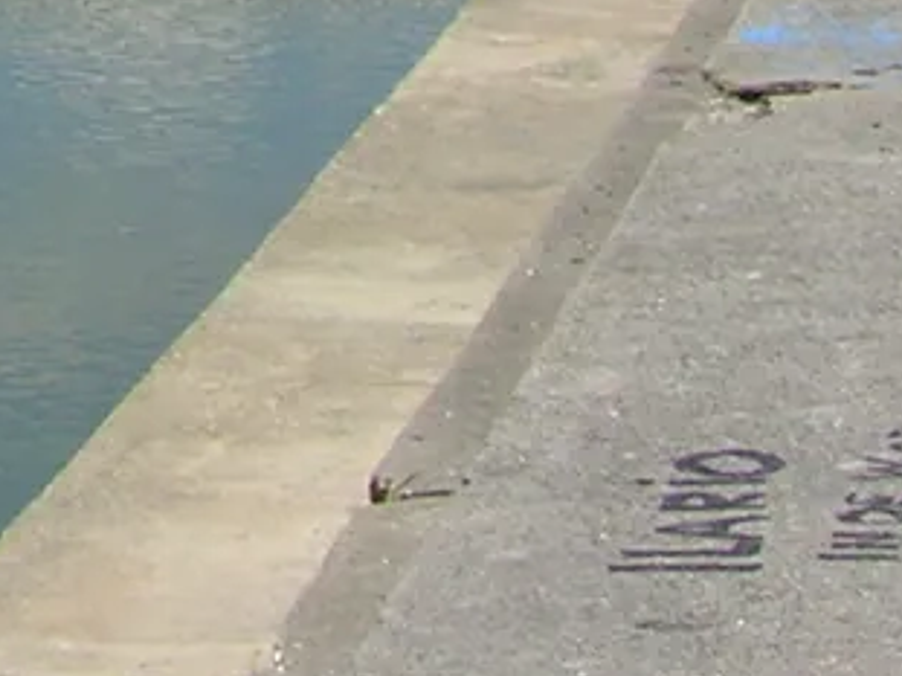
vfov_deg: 6.5
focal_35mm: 210
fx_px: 5470
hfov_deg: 8.8
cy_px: -1279
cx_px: -1024
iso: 50
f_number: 4.9
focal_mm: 5.7
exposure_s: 1/427
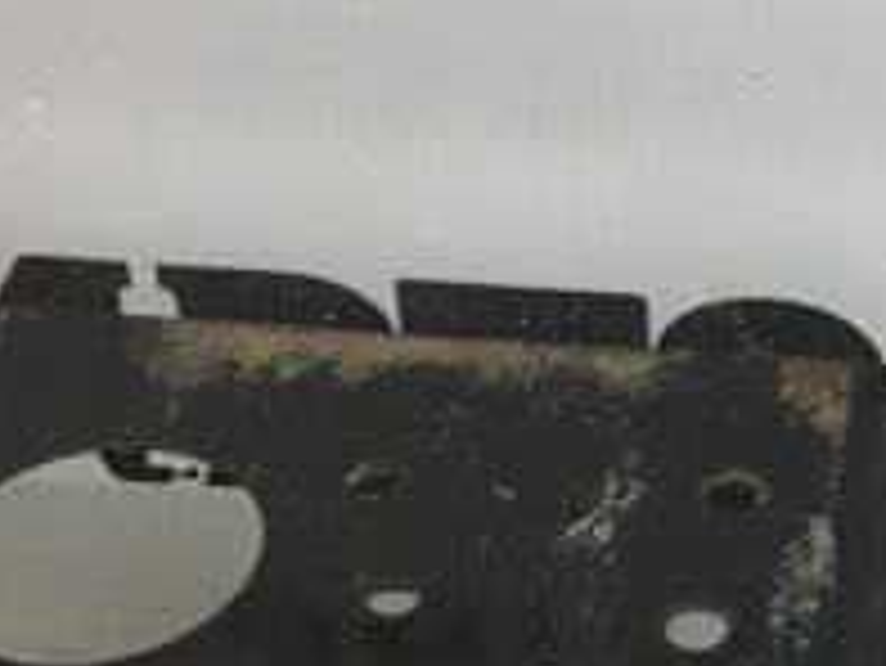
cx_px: 1133
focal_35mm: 94
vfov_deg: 15.7
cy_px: 464
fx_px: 2407
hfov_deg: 19.3
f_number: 2.2
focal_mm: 4.15
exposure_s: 1/33
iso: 25
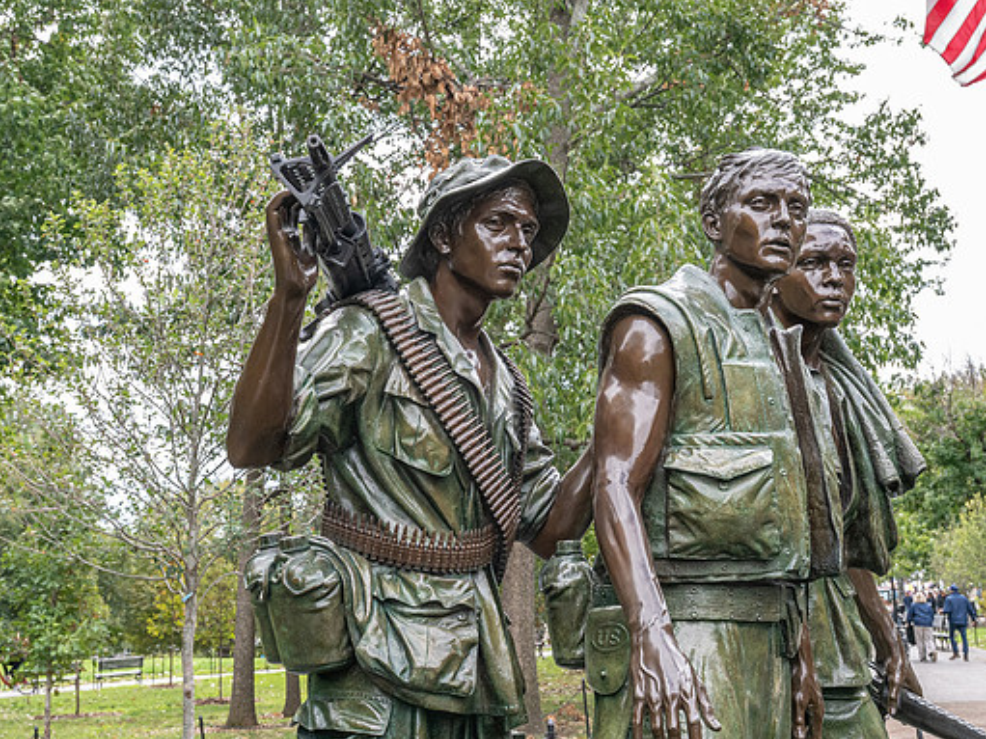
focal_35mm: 50
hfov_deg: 38.2
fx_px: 1424
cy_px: 326
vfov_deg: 29.1
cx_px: 456
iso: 2000
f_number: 8
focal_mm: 37
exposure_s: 1/400
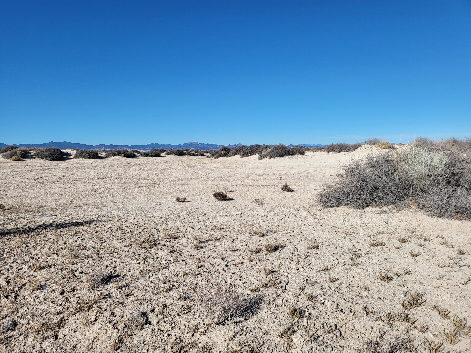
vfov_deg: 53.1
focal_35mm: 26
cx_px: 236
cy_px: 176
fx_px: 354
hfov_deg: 67.3
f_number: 1.8
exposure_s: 1/5219
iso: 50
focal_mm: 4.25
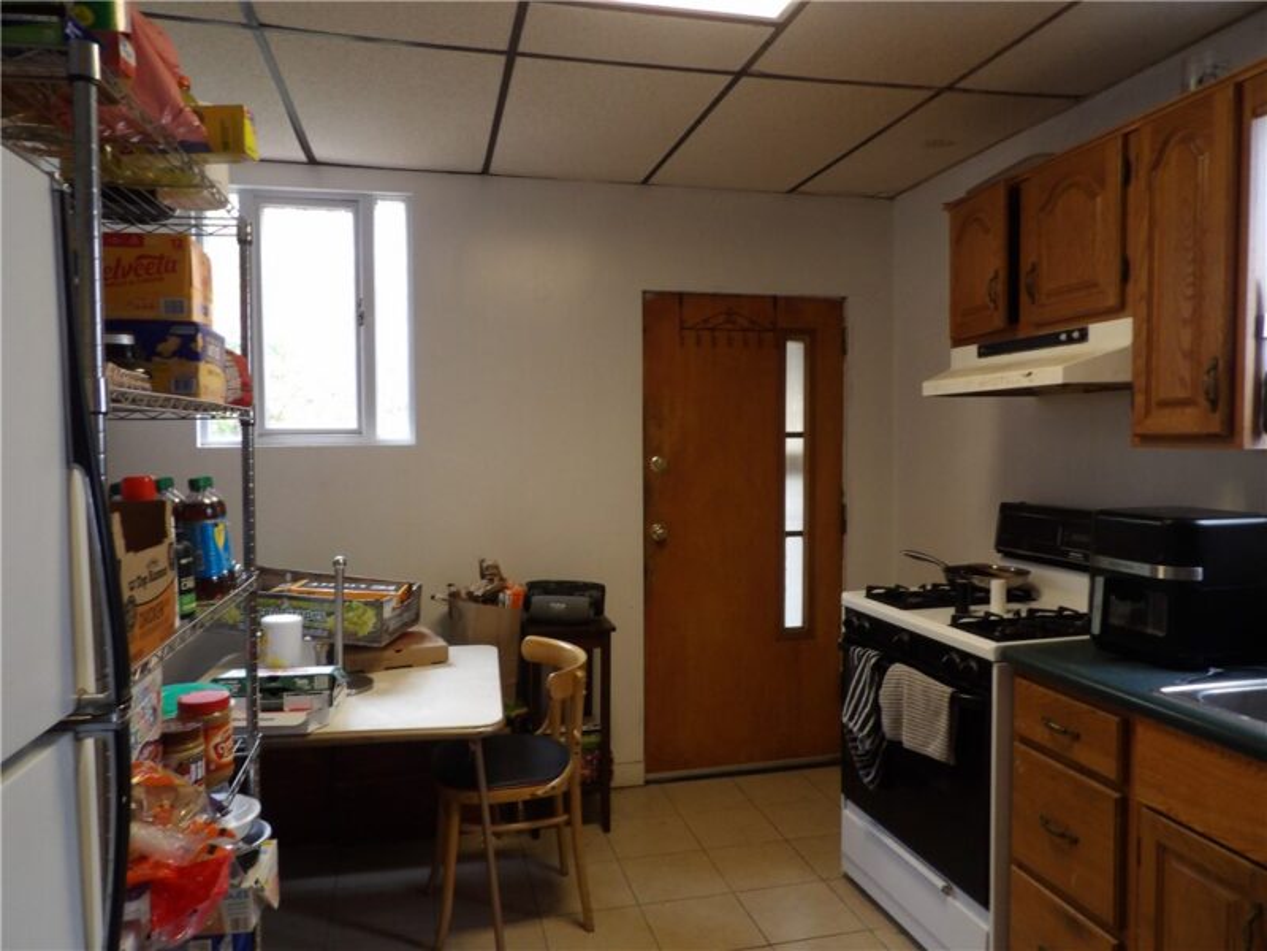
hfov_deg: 71.6
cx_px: 634
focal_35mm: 24
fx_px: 878
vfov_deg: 56.8
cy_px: 476
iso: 200
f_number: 3.2
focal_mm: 4.3
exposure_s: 1/17
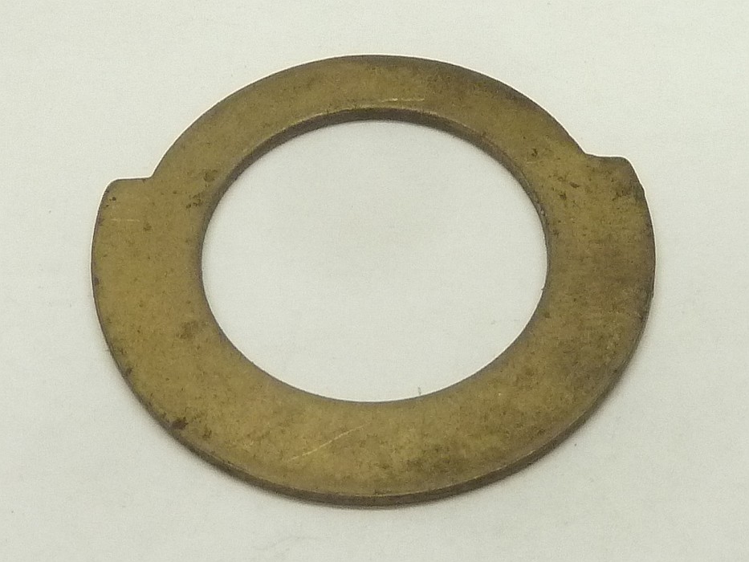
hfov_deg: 56.8
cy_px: 281
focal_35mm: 32
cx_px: 374
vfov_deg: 44.2
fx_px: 692
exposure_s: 1/30
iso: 250
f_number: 3.5
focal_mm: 5.3
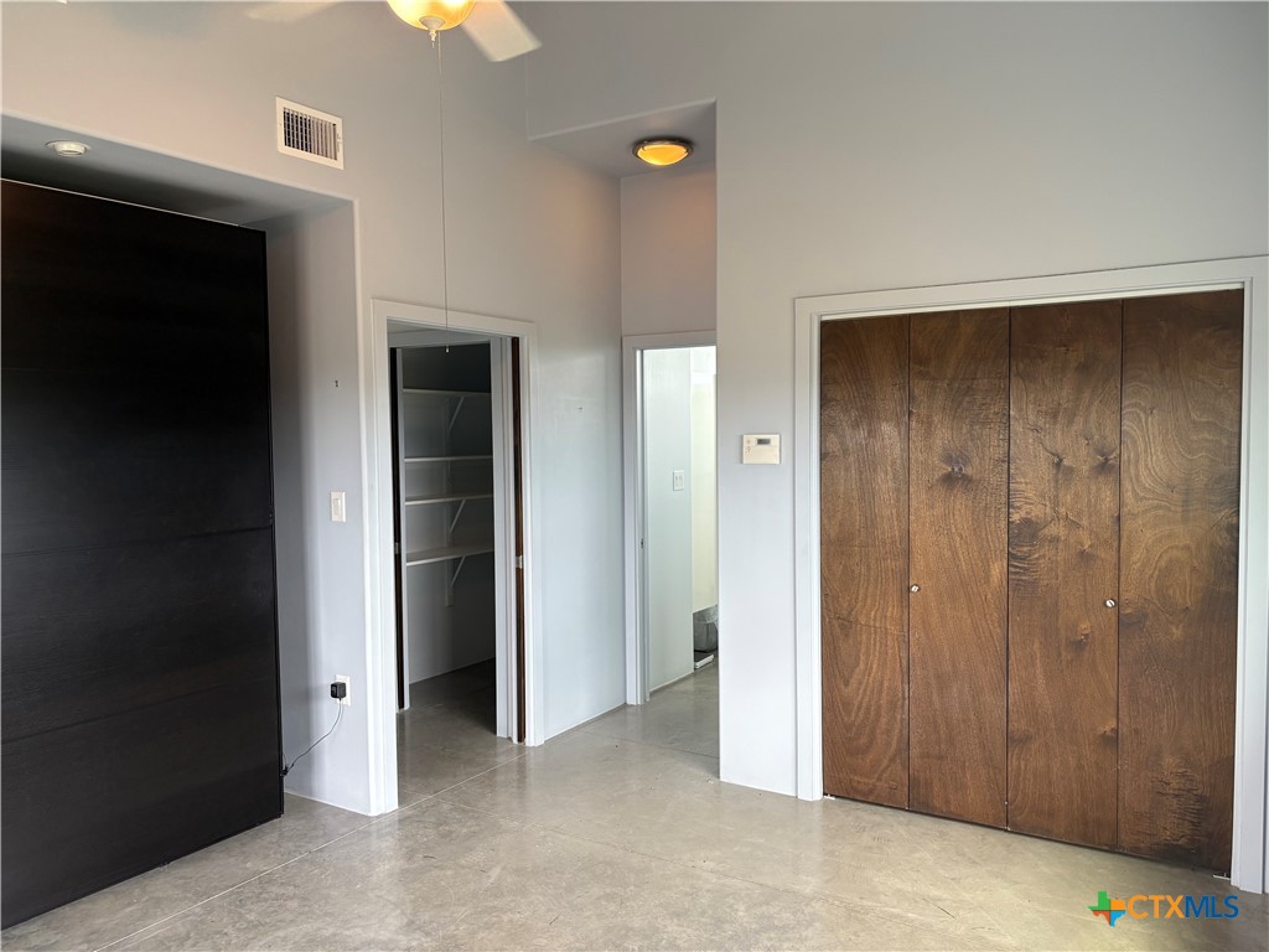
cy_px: 476
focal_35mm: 26
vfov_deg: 53.1
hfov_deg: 67.3
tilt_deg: -3.2
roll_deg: +1.1
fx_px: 953
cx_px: 634
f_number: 1.6
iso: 125
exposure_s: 1/120
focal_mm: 5.96
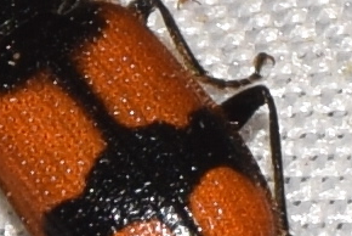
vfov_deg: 2.0
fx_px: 6792
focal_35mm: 694
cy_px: 114
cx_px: 67
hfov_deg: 3.0
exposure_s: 1/160
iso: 100
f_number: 13
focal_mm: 140
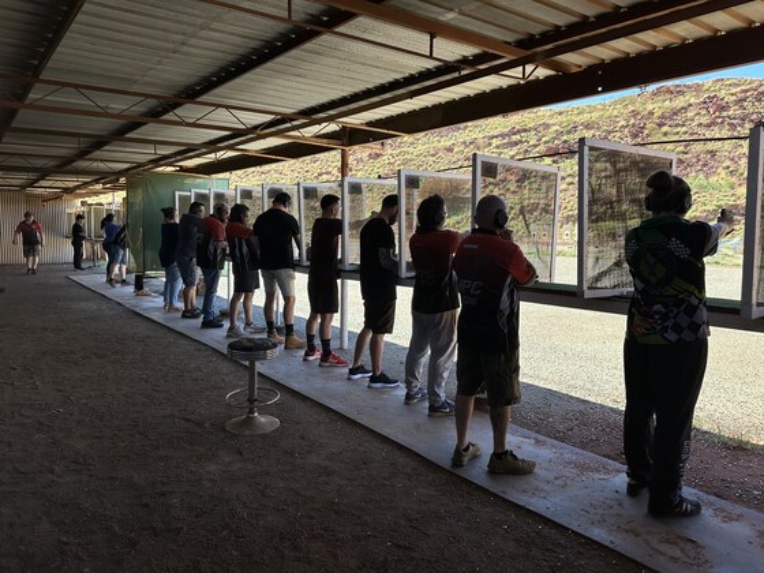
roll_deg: -1.4
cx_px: 382
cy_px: 286
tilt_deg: -4.8
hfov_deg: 71.6
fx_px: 530
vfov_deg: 56.8
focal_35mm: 24
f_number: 1.78
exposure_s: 1/1029
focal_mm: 6.86
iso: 80
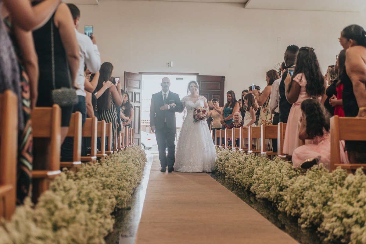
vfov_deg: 27.0
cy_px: 122
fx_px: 508
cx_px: 183
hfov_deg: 39.6
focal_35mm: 50
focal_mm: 50
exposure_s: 1/320
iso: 1250
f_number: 2.8
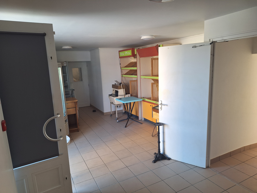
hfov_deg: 73.9
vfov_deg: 58.9
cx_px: 128
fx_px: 171
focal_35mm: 23
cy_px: 96
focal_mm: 5.54
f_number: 1.8
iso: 80
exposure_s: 1/60
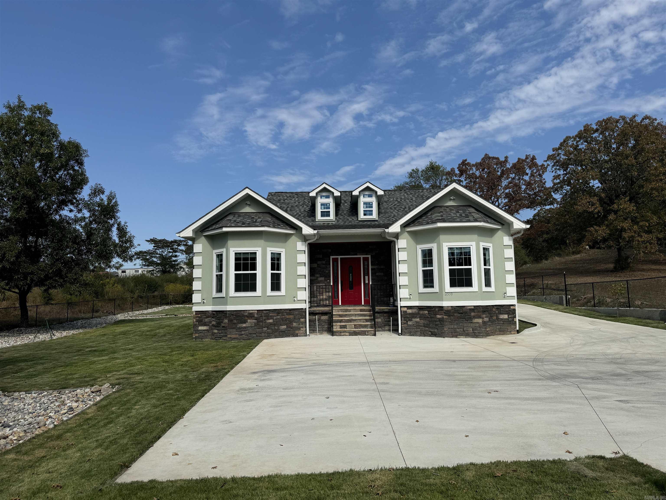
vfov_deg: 56.8
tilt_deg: +5.5
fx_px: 462
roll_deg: +1.4
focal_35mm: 24
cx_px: 333
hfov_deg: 71.6
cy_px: 250
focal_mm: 6.76
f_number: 1.78
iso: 80
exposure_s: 1/7092
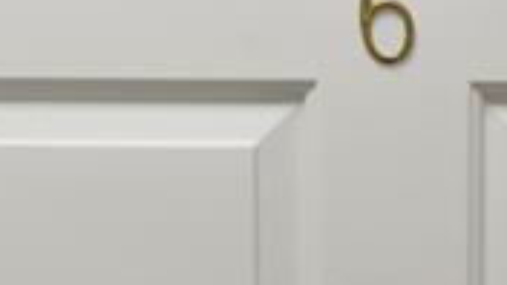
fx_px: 1143
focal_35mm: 85
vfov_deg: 14.1
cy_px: 233
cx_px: 467
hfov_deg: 24.2
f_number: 9
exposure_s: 1/100
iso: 2000
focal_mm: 14
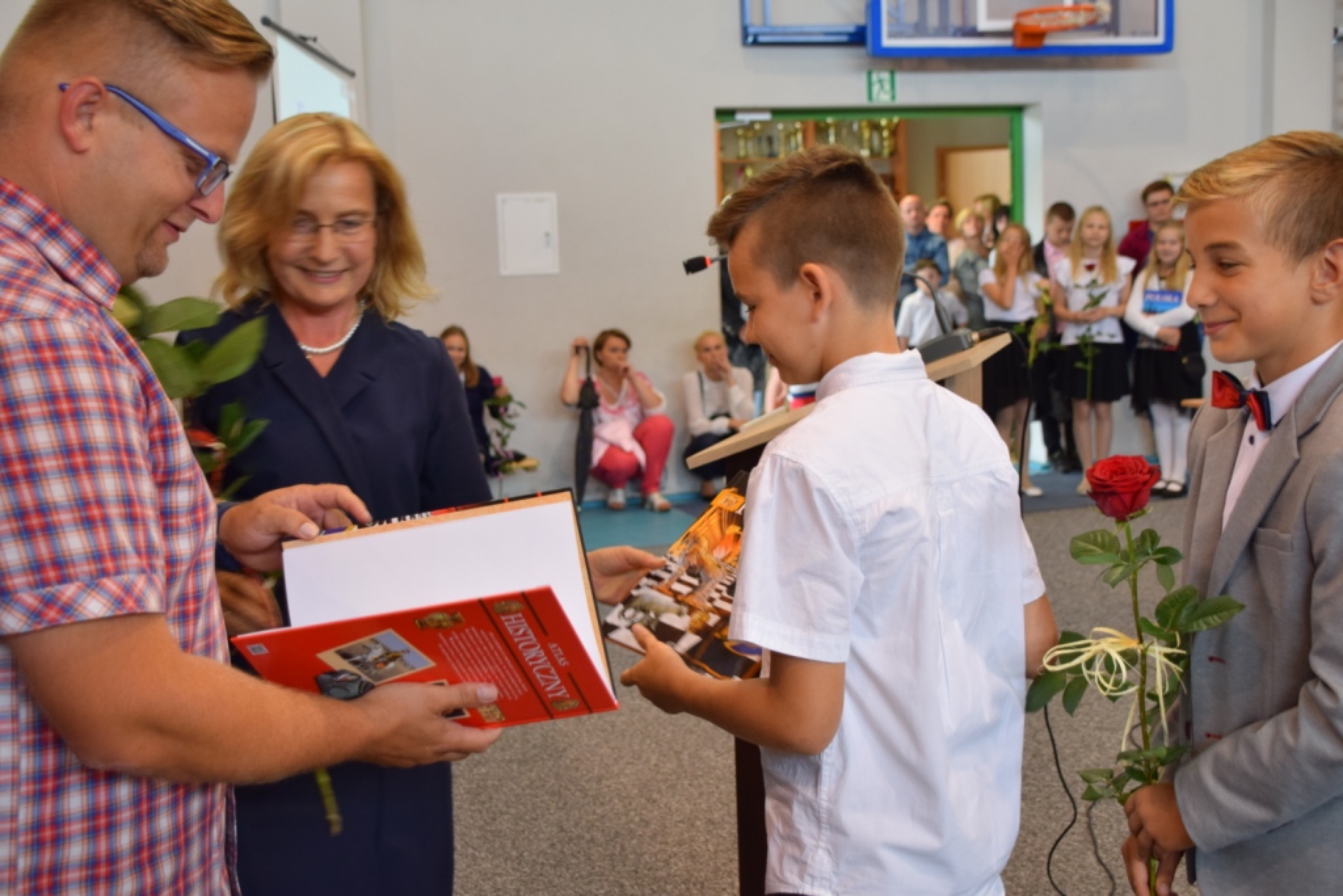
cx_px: 672
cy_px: 448
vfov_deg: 29.0
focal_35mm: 46
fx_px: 1735
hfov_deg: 42.3
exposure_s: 1/60
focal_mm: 31
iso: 640
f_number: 4.2
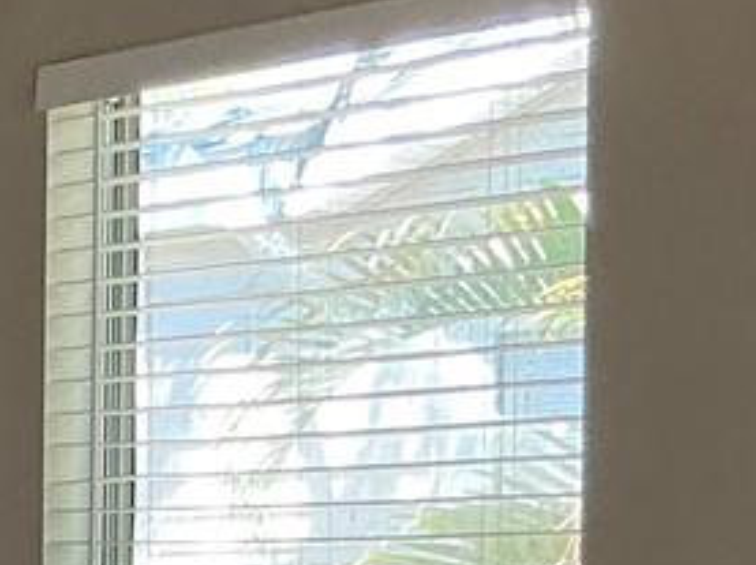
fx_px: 3533
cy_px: 909
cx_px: -1029
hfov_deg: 10.6
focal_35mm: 162
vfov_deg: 8.9
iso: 64
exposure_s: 1/82
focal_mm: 3
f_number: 1.8
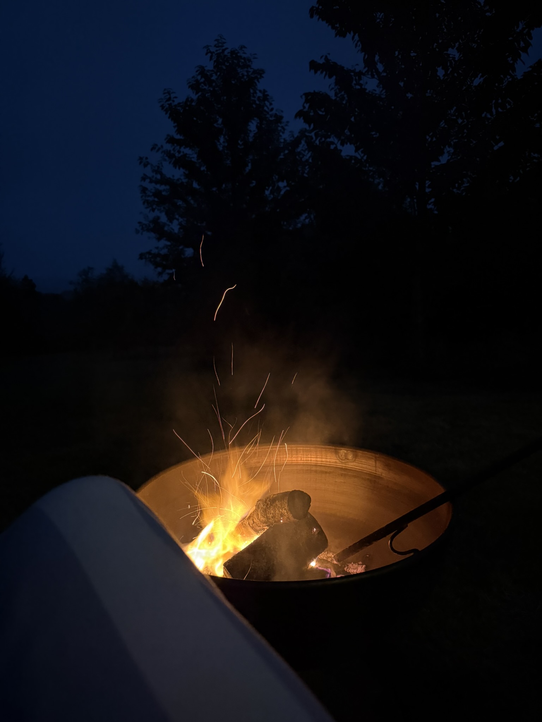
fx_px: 501
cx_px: 271
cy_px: 361
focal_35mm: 24
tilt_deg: -8.5
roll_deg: +1.5
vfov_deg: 71.6
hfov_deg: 56.8
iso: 2500
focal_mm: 6.76
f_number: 1.78
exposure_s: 1/15
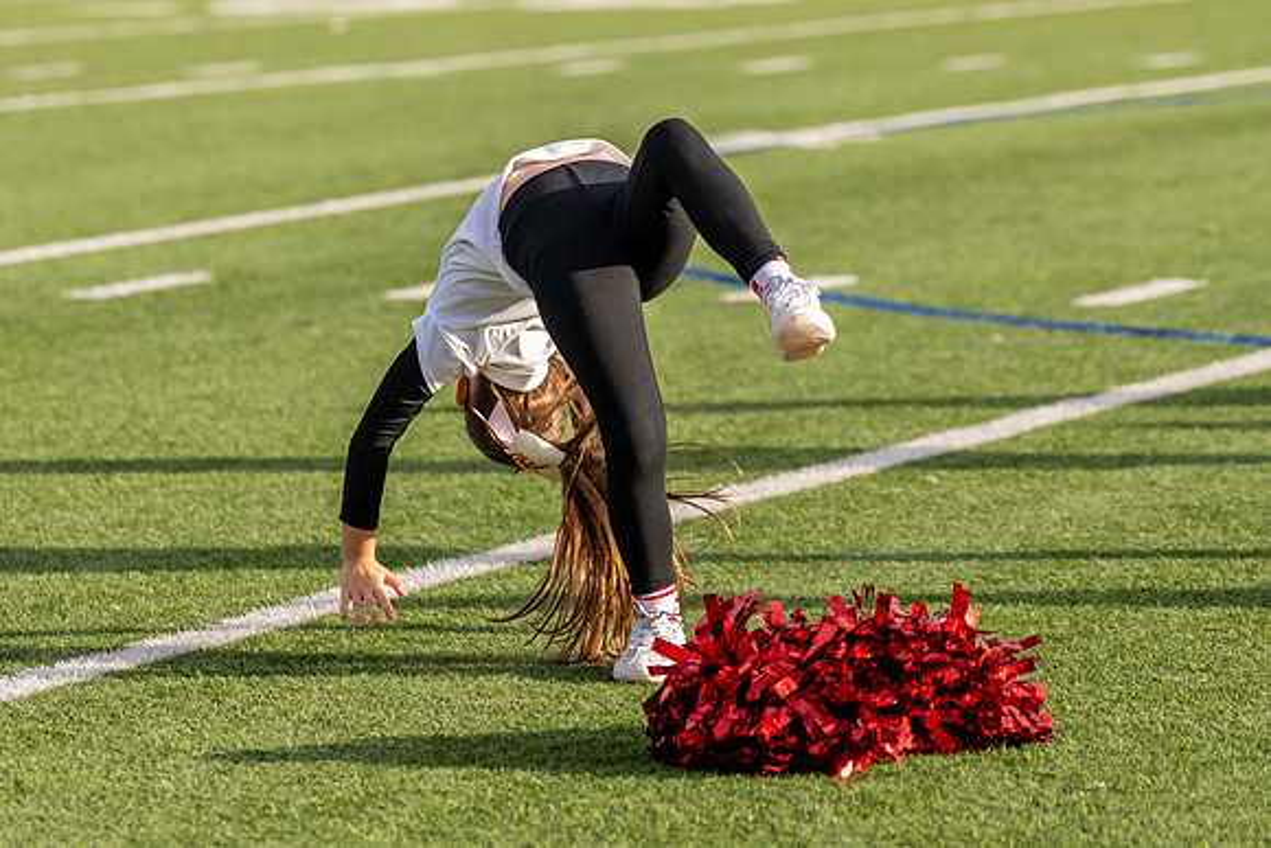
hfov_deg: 10.2
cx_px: 487
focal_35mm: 202
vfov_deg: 6.8
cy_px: 296
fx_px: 7125
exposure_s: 1/3200
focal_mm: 105
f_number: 2.8
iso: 250
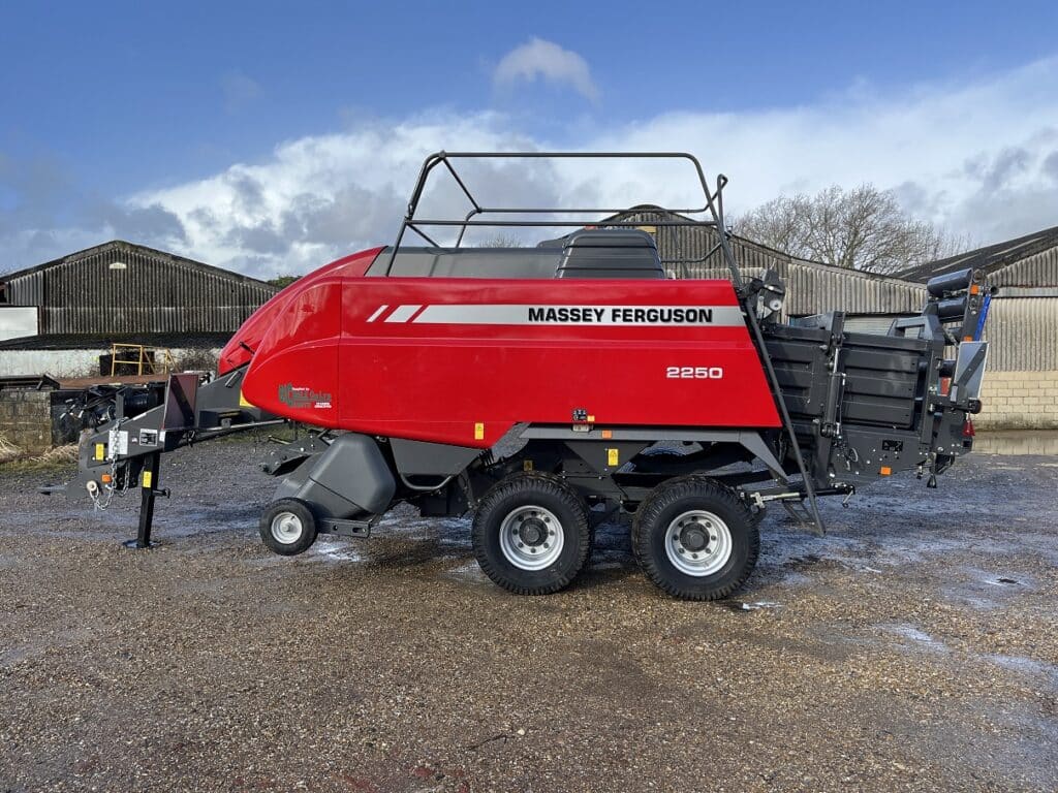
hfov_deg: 67.3
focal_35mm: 26
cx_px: 529
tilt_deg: -0.7
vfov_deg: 53.1
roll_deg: +0.5
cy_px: 396
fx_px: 795
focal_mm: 5.1
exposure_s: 1/1600
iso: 50
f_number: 1.6
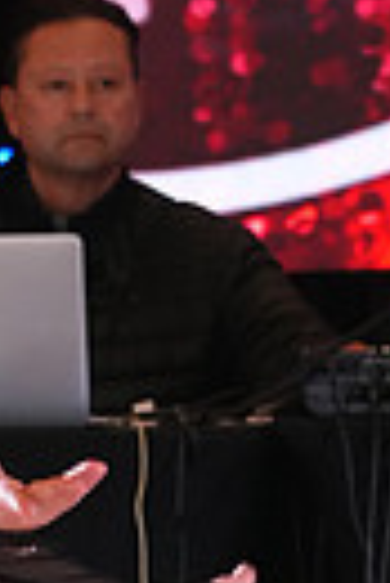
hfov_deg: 1.9
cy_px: 848
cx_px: -213
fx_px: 11733
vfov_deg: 2.8
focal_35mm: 724
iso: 3200
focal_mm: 162
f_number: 4.5
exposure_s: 1/250
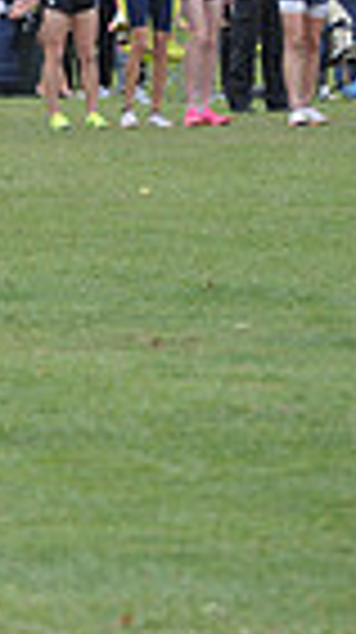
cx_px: -820
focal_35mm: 860
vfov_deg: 2.5
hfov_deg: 1.4
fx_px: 14476
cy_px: -13
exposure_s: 1/800
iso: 1250
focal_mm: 200
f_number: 5.6
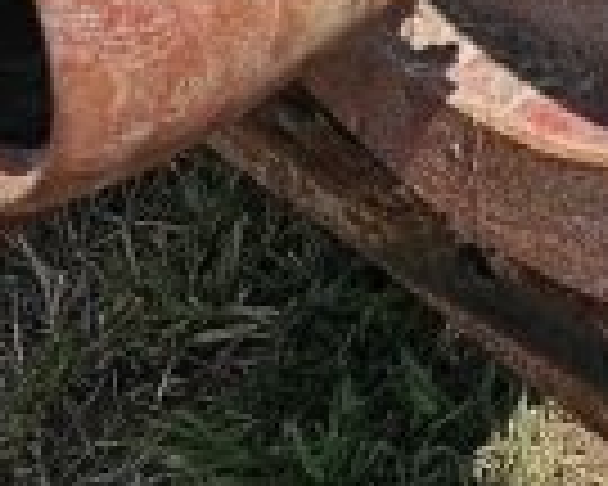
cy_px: -1076
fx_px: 3059
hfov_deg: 10.4
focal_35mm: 170
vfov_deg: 7.7
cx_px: 1252
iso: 10
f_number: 1.7
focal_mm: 6.3
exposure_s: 1/1096
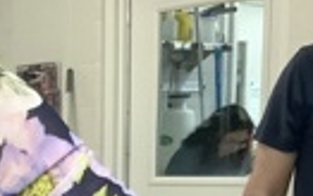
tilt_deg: -12.3
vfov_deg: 11.6
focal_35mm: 105
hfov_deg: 18.9
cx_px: -42
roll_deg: +2.5
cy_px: 354
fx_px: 896
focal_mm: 3.3
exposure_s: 1/40
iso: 320
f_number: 2.4
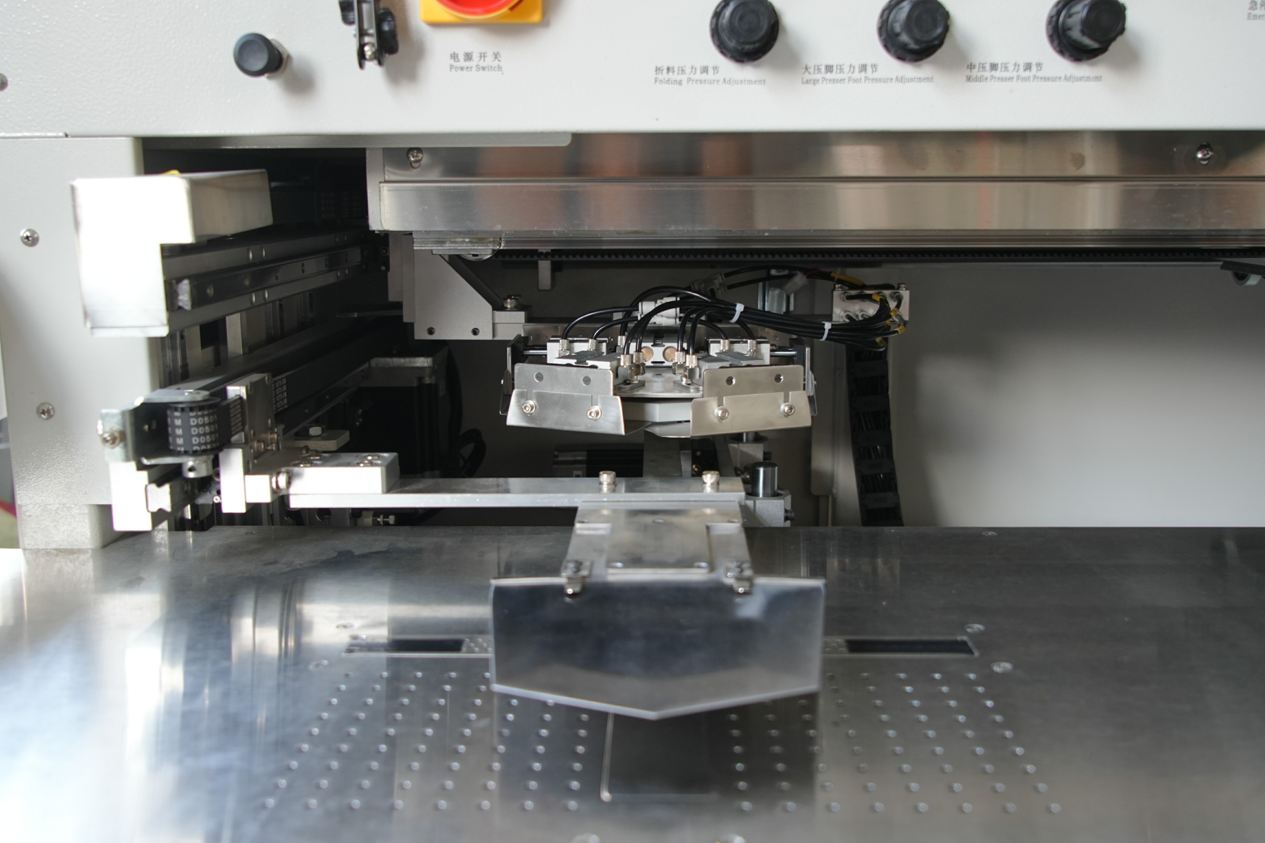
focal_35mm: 36
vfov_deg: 36.9
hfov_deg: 53.1
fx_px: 1265
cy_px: 422
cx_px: 632
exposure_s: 1/50
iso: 640
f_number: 4
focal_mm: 24
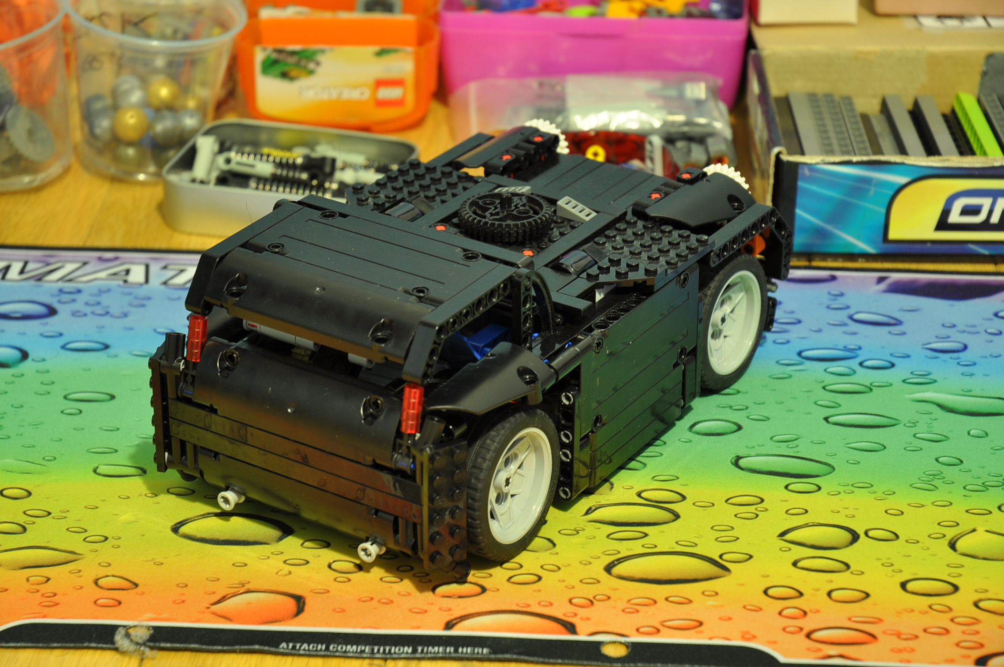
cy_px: 334
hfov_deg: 19.5
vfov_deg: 13.0
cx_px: 502
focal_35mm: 105
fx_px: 2925
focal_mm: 70
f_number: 6.3
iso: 200
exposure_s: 2
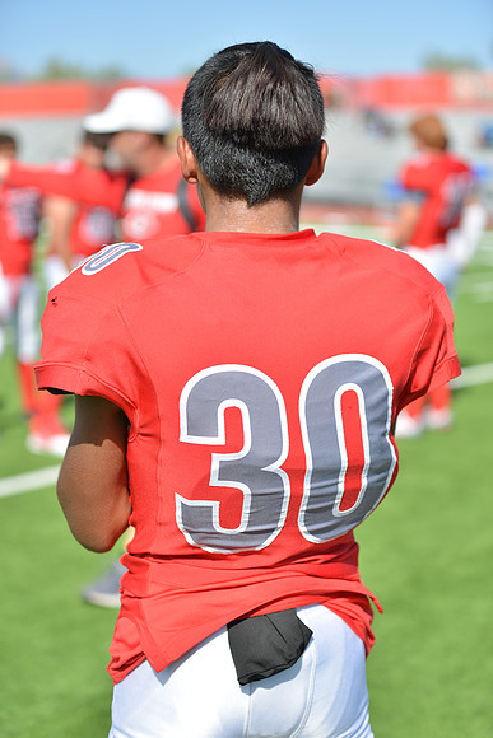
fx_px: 1437
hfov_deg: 19.5
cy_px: 369
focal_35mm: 70
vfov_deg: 28.8
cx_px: 246
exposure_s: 1/1600
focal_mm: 70
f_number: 2.8
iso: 100
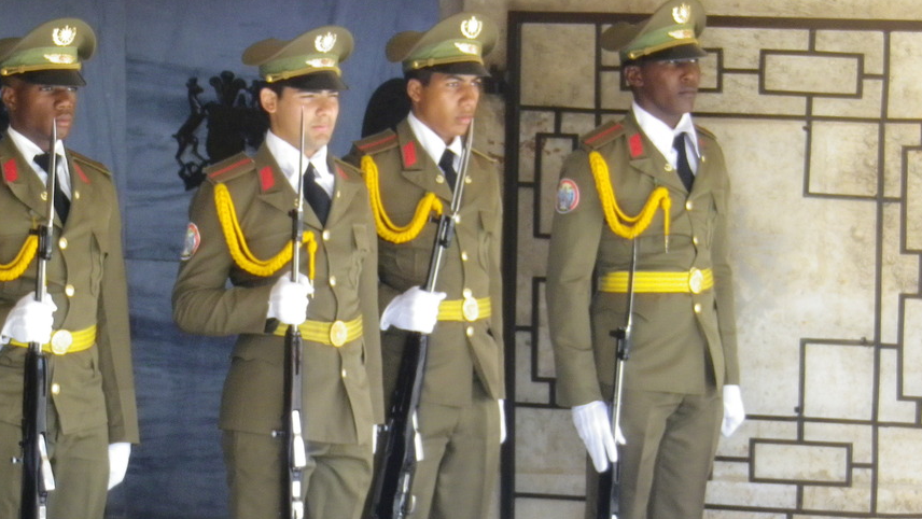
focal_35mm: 226
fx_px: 5527
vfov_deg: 5.4
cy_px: 377
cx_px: 301
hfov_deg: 9.5
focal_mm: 26.2
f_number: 5.6
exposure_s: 1/100
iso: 250
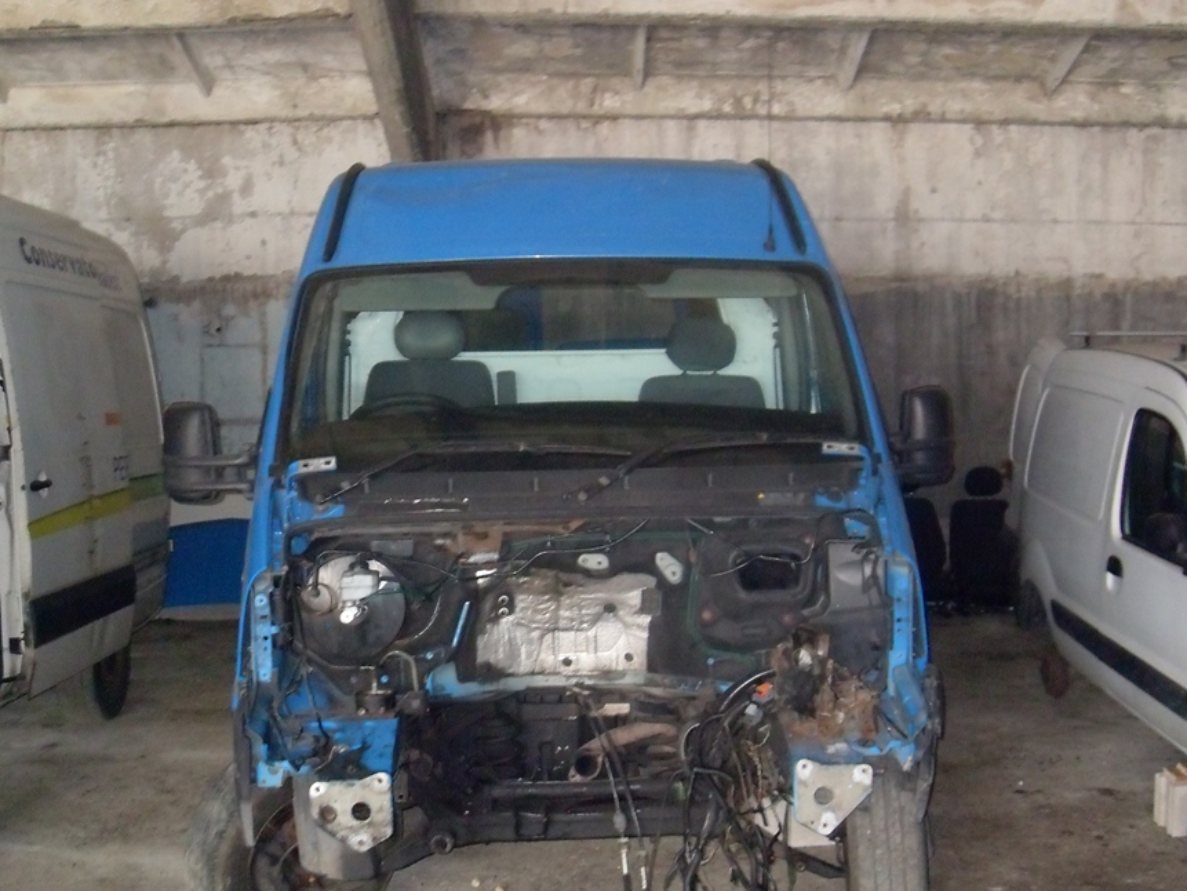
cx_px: 641
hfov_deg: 42.9
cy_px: 510
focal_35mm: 44
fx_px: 1509
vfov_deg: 32.8
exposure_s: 1/45
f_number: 2.8
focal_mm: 6.3
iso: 400
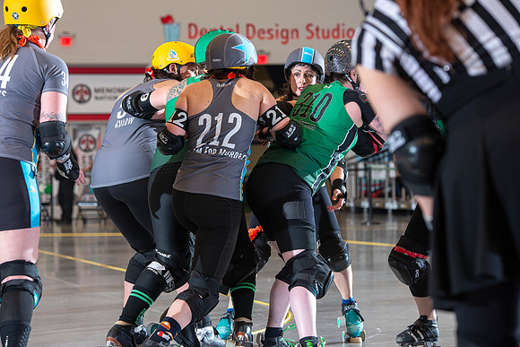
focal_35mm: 130
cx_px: 260
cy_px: 174
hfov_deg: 15.8
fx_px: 1878
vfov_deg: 10.6
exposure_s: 1/160
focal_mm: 130
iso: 640
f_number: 5.6
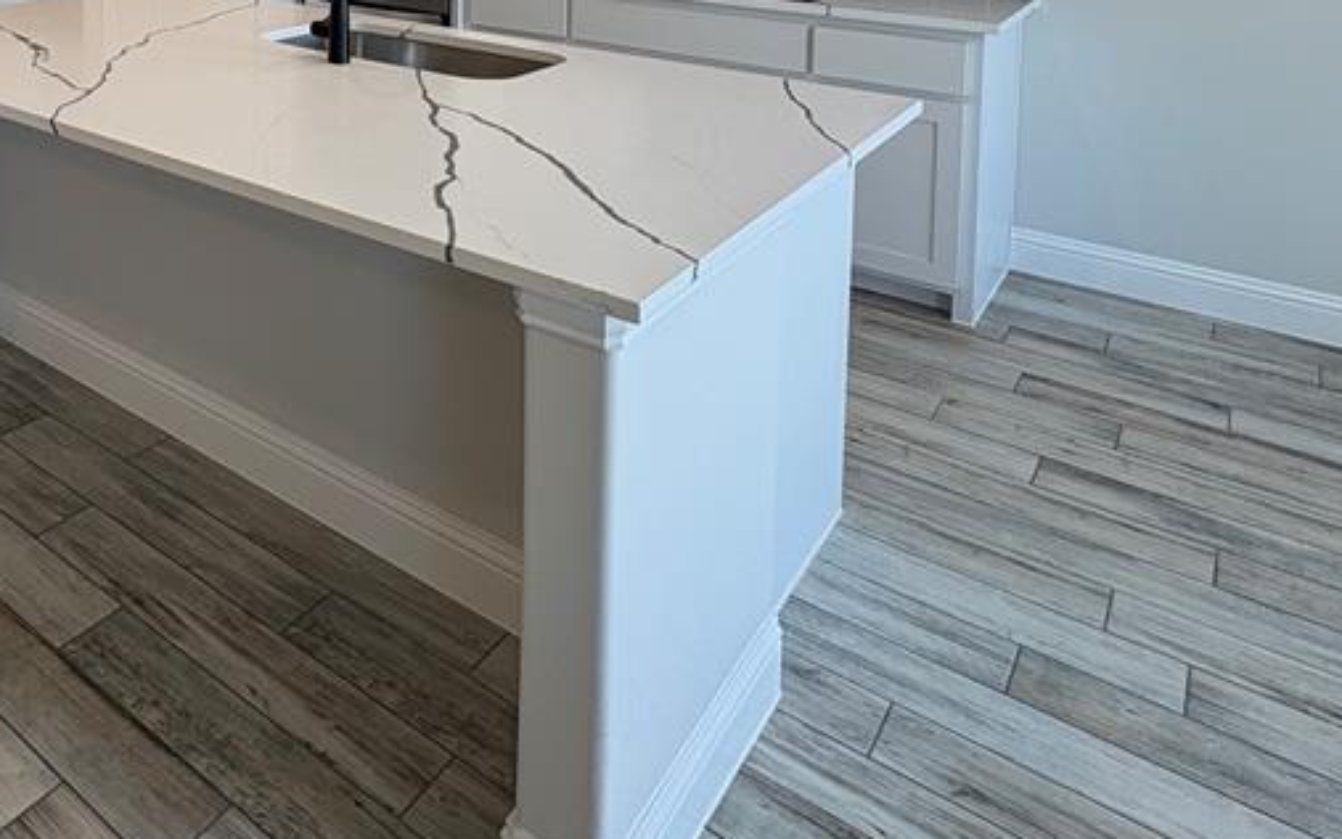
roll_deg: -0.4
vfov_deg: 35.2
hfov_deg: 57.2
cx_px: 228
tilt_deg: -3.3
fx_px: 1097
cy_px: -106
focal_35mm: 30
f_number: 2.2
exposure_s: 1/120
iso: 64
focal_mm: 2.22
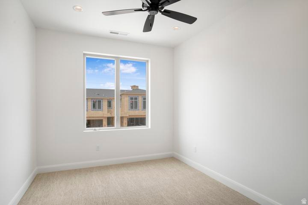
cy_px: 102
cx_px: 154
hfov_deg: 86.9
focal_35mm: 19
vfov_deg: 64.6
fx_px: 163
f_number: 9
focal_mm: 19
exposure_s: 1/125
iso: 250
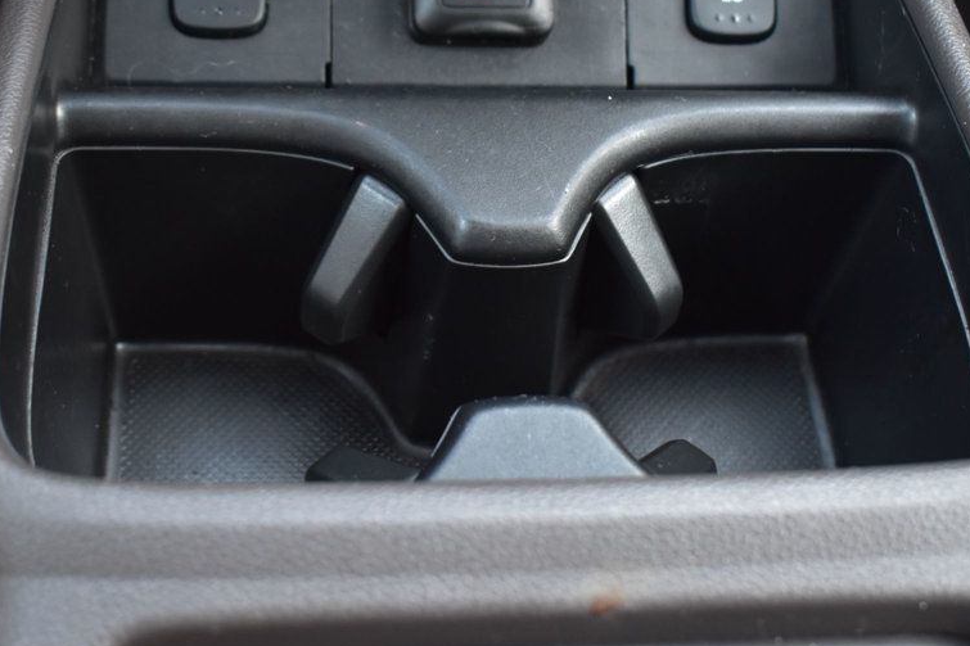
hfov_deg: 32.9
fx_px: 1643
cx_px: 484
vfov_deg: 22.2
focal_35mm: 61
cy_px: 217
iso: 1600
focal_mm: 30
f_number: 5
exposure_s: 1/15
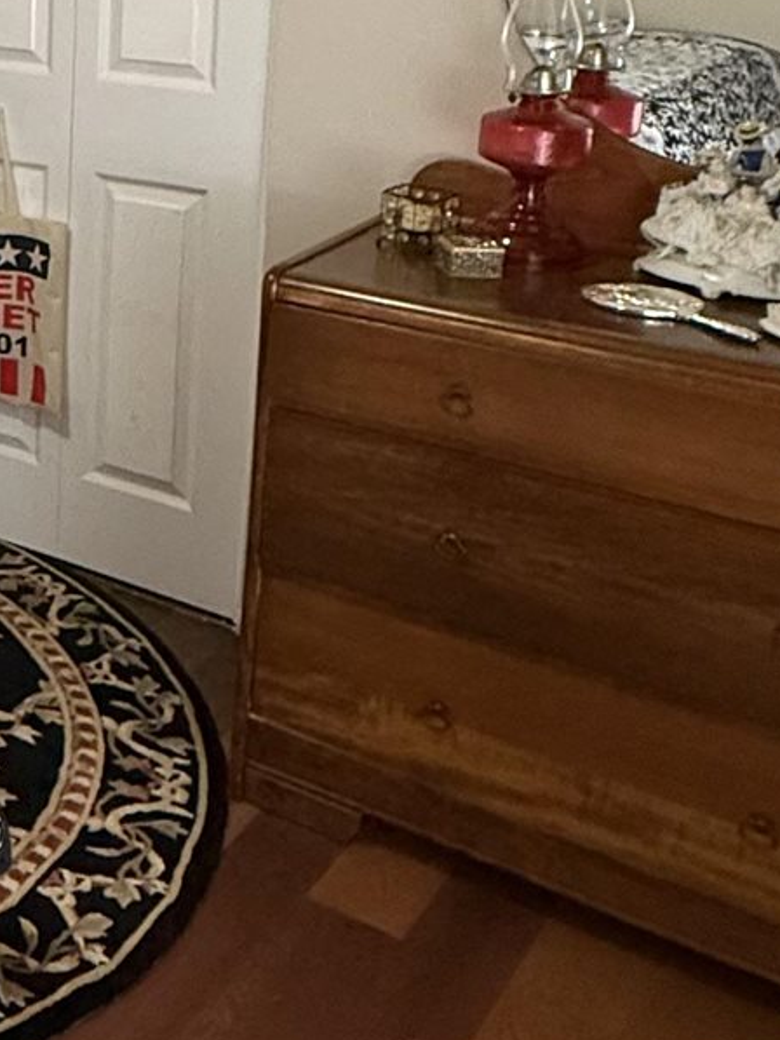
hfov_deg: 21.9
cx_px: -423
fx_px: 1622
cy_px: 143
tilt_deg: -11.1
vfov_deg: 34.0
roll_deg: +0.9
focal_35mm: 54
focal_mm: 2.22
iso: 400
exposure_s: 1/60
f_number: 2.2
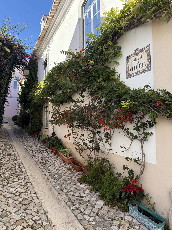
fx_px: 159
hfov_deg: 56.8
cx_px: 86
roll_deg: -0.7
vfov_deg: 71.6
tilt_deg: +4.8
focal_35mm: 24
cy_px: 115
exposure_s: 1/1493
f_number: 1.78
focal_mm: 6.76
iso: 100
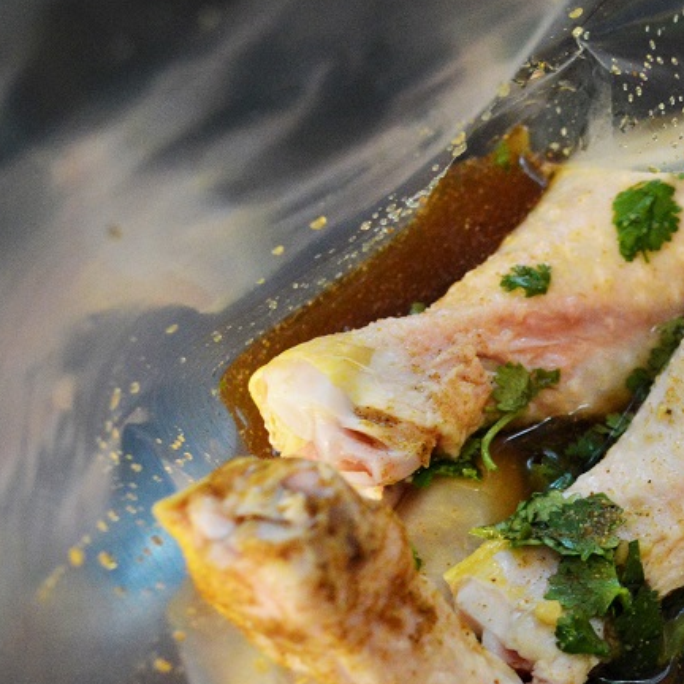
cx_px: 657
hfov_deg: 24.1
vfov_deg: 24.9
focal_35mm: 69
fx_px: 1543
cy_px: 456
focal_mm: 26
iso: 3200
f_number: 4.2
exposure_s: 1/125
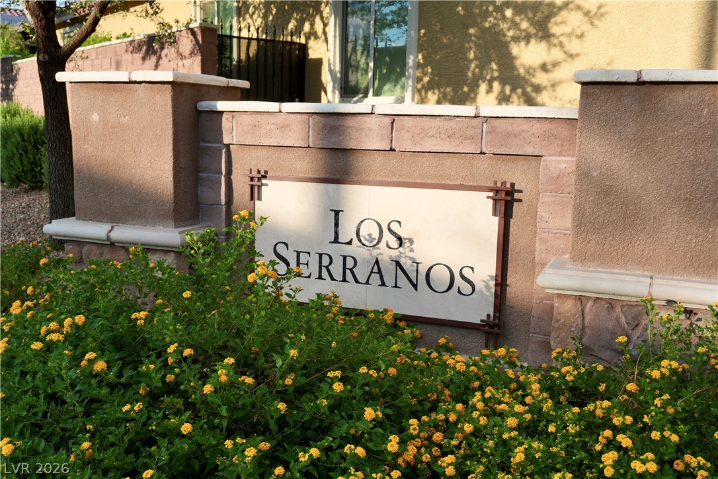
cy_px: 240
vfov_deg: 35.5
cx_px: 359
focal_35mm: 38
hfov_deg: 51.3
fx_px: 748
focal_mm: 25
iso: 100
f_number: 5
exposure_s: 1/320
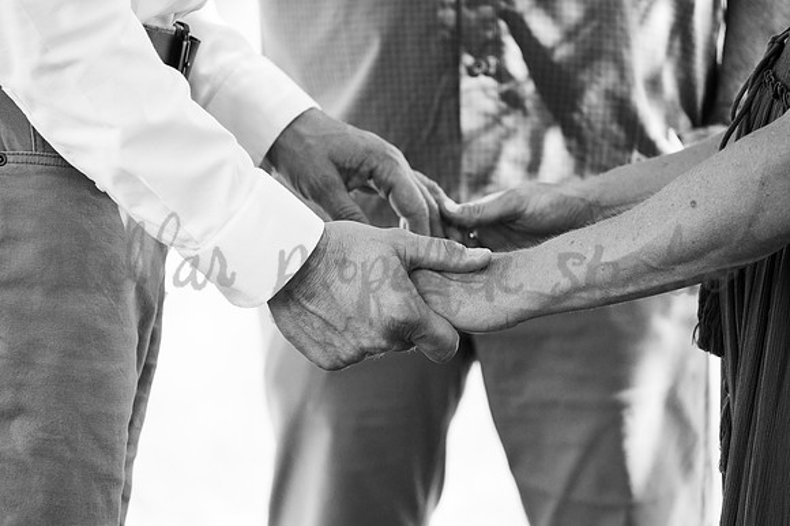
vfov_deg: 6.9
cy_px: 263
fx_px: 4386
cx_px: 395
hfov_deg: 10.3
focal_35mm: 200
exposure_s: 1/800
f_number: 6.3
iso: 1250
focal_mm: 200
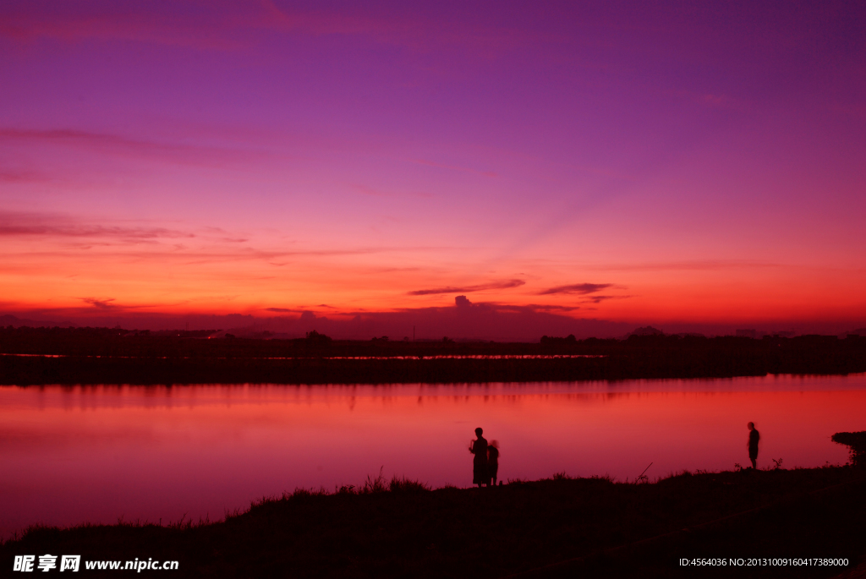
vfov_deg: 37.0
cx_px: 433
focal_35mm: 36
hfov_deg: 53.1
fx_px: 867
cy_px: 290
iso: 110
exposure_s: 4
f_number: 18
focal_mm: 24
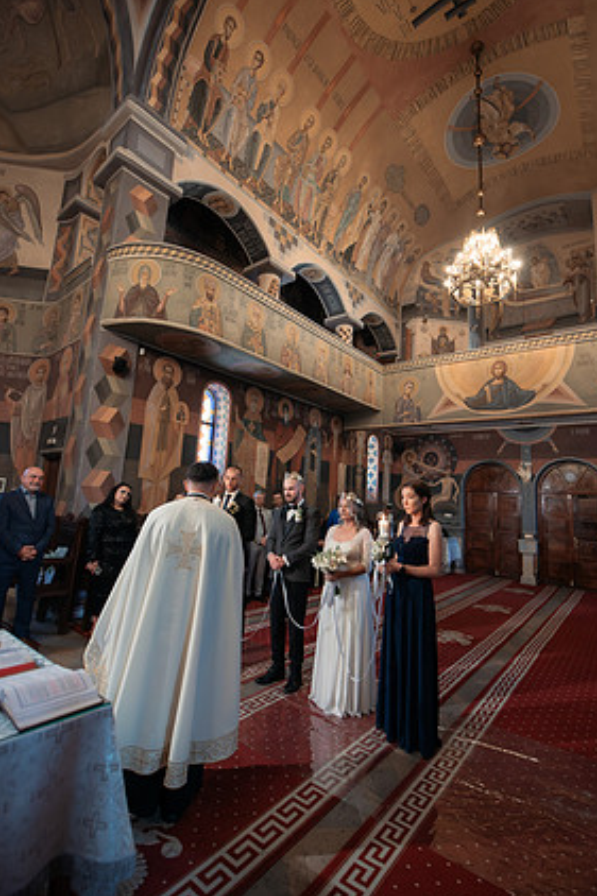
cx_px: 297
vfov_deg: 96.7
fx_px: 398
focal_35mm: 16
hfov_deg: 73.7
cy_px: 433
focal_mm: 15
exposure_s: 1/200
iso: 3200
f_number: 2.8
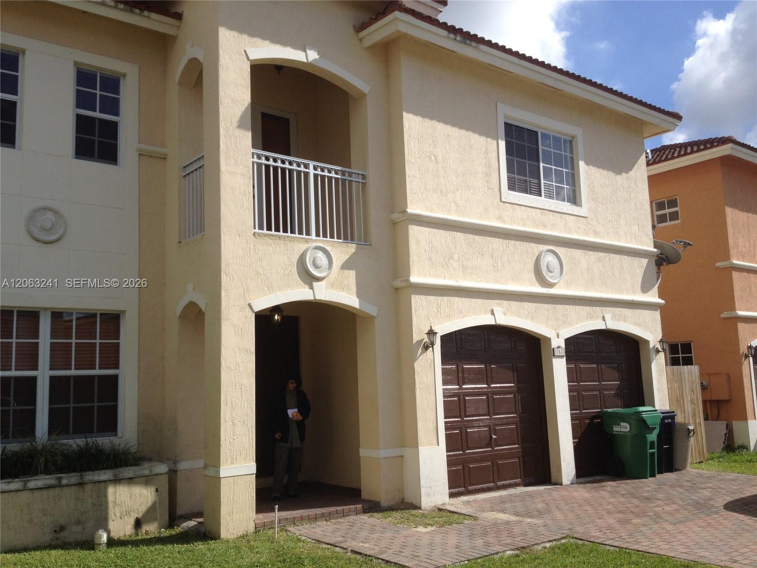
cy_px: 284
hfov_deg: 52.6
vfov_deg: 40.7
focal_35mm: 35
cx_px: 378
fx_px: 765
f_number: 2.4
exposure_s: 1/2632
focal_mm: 4.28
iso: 50
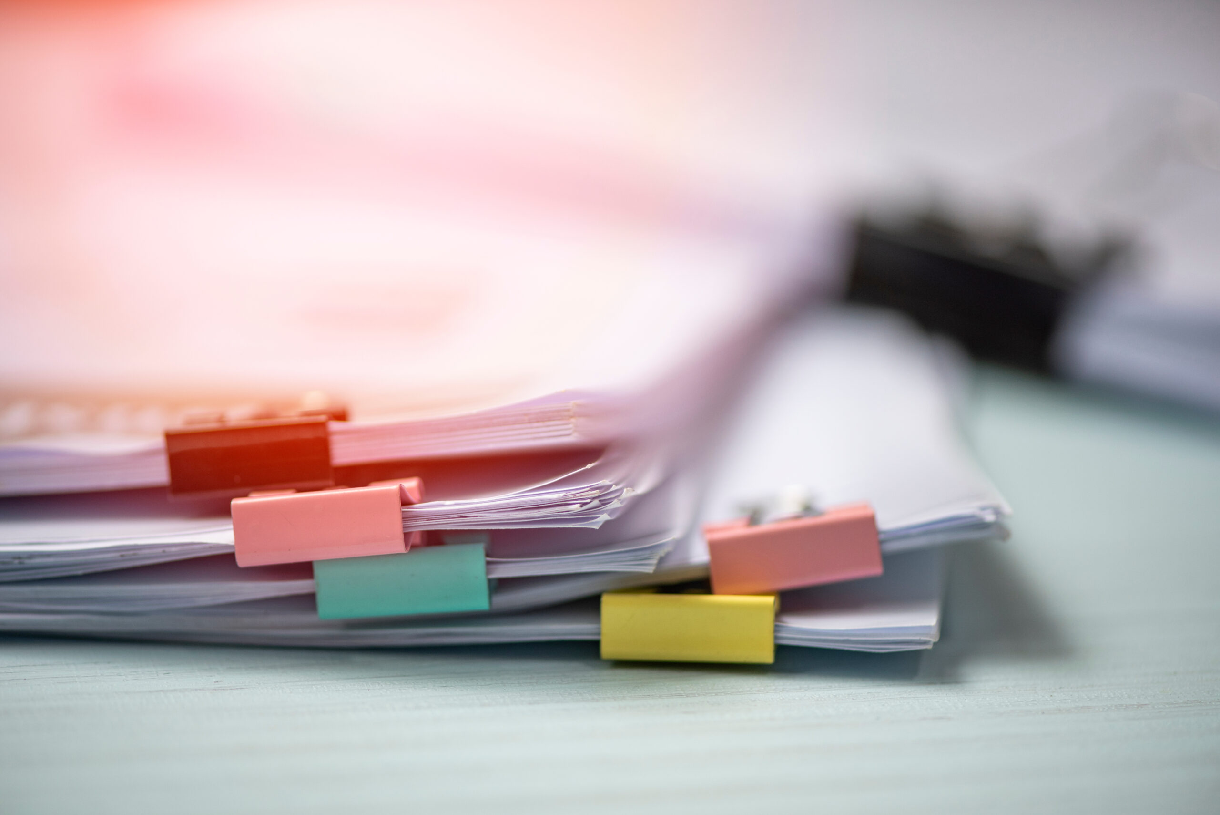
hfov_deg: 19.4
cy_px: 408
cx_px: 610
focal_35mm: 105
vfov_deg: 13.1
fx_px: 3560
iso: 400
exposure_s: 1/200
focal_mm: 105
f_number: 3.2
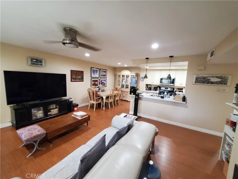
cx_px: 119
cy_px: 90
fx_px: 89
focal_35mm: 13
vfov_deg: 89.9
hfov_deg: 106.2
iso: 500
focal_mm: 1.8
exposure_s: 1/30
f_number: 2.2
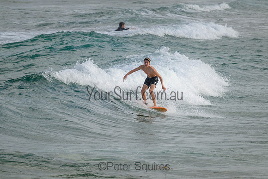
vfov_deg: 1.6
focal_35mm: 857
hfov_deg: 2.4
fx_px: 6384
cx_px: 136
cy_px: 85
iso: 1000
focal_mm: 800
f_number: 11
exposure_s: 1/2000
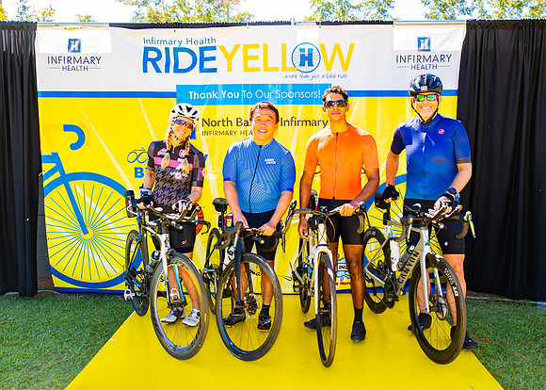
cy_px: 206
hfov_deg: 48.3
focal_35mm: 39
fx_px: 609
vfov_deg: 35.5
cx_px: 289
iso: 100
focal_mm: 34
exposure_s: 1/200
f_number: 2.8
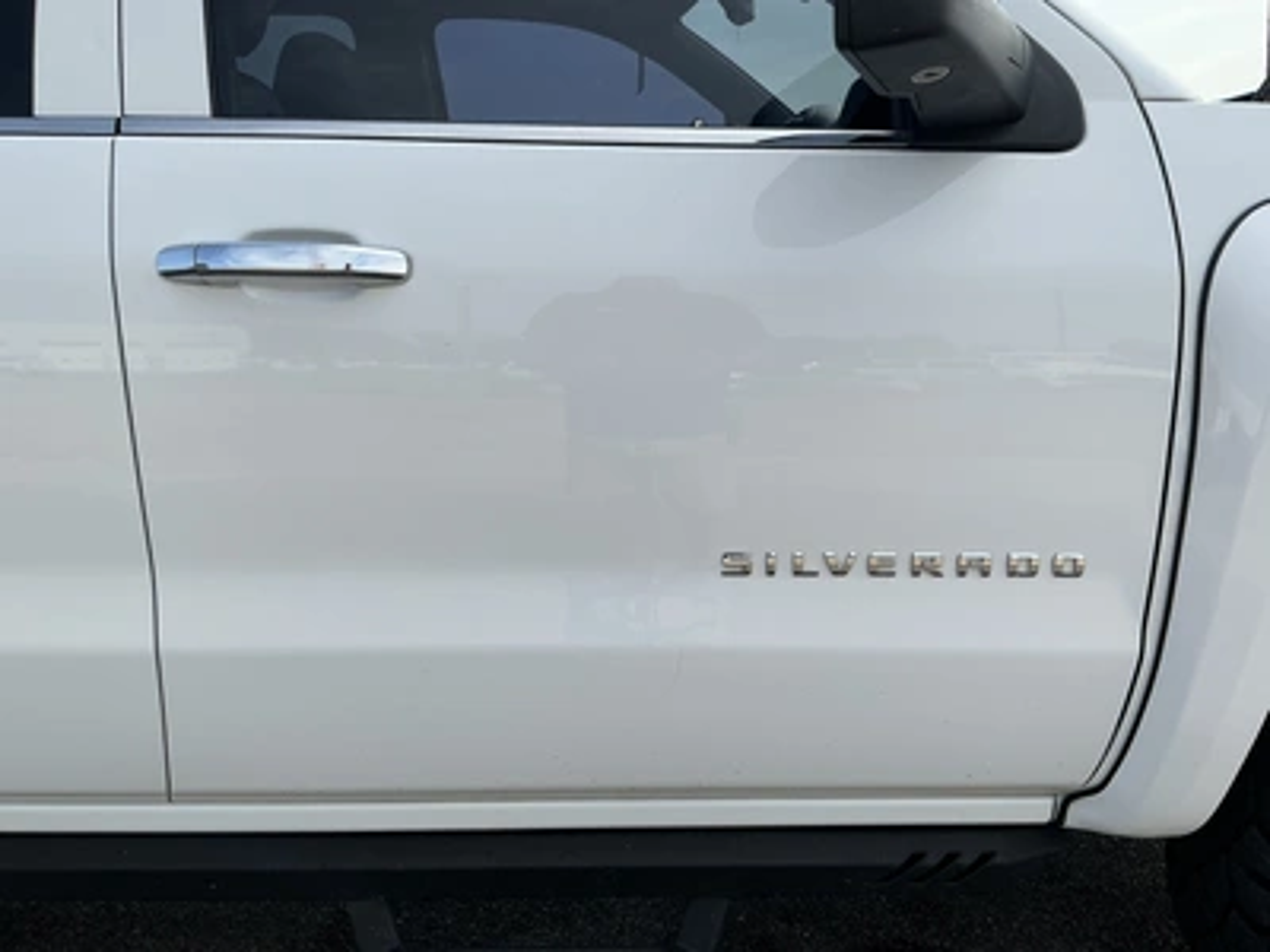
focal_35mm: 28
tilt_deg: -9.9
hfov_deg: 63.4
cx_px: 635
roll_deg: +0.7
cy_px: 476
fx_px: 1027
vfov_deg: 49.7
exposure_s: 1/1577
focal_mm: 3
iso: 25
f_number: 1.8
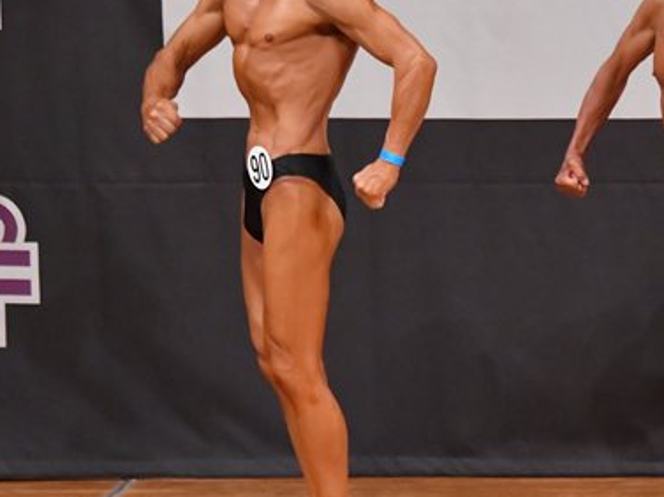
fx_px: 10233
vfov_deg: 2.8
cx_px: 505
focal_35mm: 534
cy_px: 231
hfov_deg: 3.7
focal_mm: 180
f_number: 5.6
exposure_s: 1/400
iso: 7200
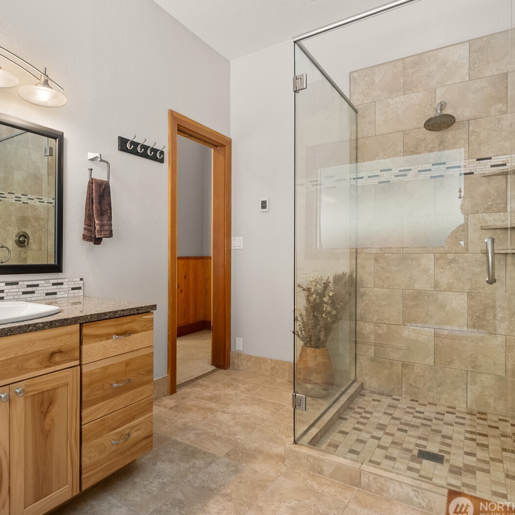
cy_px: 250
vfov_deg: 68.6
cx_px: 152
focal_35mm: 22
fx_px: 377
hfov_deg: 65.8
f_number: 2.8
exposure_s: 1/50
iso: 200
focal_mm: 16.3
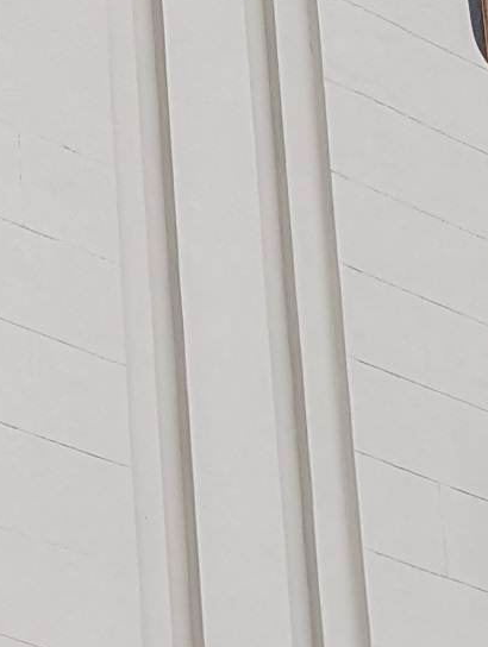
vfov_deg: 10.8
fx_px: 3373
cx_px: -102
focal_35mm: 180
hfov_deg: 8.2
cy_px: 781
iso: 123
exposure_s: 1/273
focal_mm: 6.81
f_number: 1.85
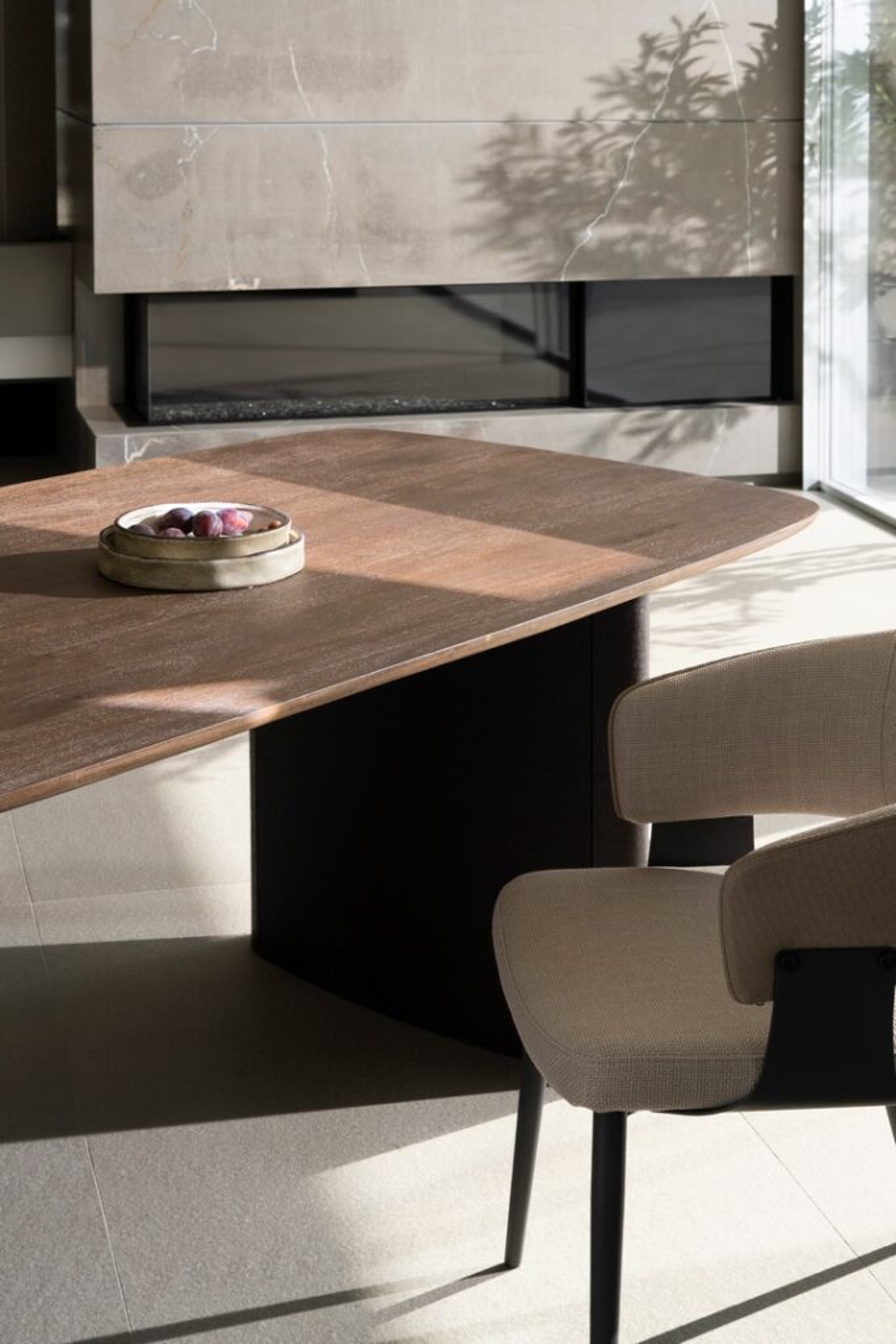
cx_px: 448
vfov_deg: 32.8
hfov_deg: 22.2
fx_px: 2284
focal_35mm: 61
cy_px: 672
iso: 400
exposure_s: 1/160
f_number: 11
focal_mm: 61.2
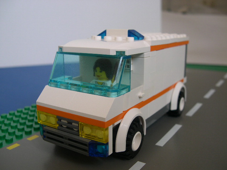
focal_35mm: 38
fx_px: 249
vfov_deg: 37.7
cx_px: 114
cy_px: 85
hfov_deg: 49.0
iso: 100
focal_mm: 8
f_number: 2.8
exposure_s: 1/40.2
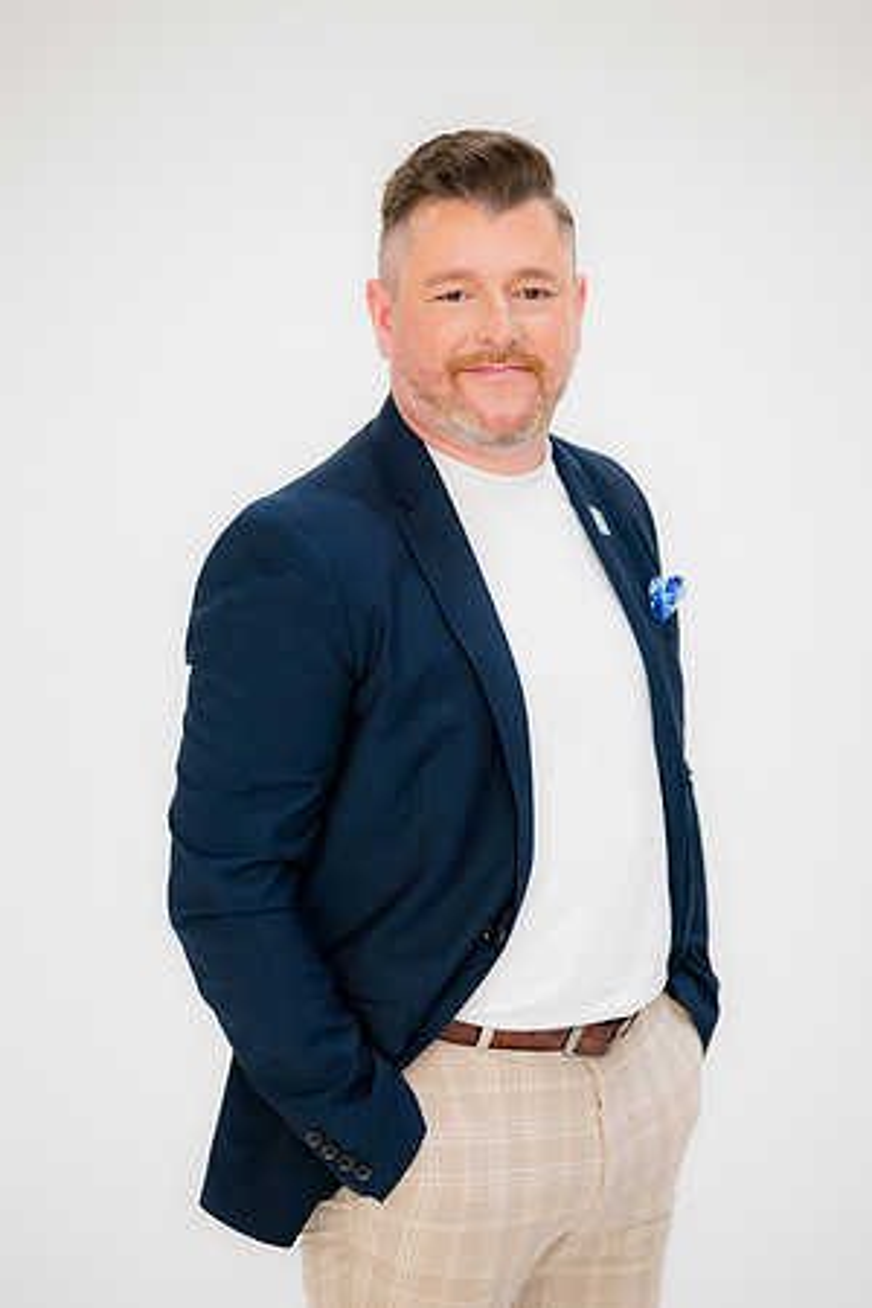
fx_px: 3088
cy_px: 654
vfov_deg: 23.9
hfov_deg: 16.1
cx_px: 436
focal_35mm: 85
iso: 200
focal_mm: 85
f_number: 2.2
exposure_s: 1/125
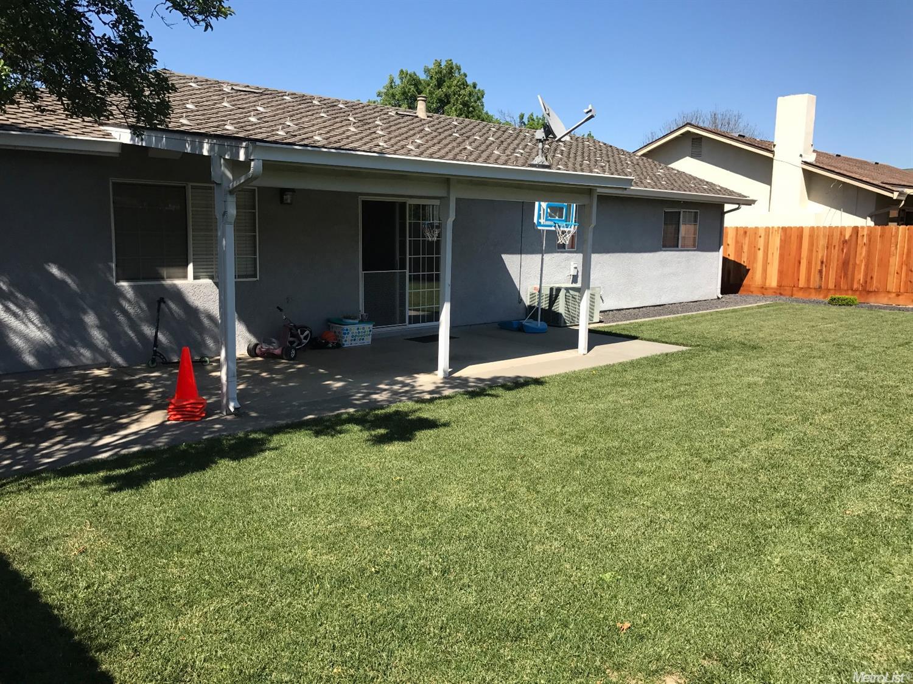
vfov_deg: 49.7
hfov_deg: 63.5
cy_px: 342
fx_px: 738
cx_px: 456
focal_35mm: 28
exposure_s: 1/1880
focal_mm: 3.99
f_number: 1.8
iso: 20
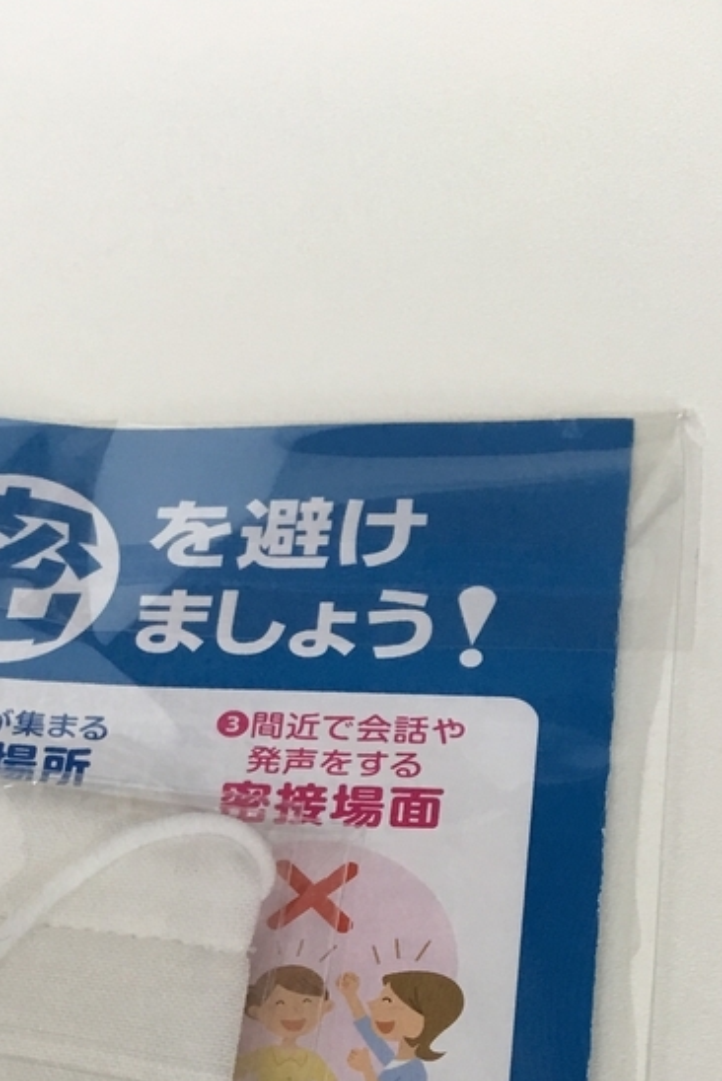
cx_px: -118
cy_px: 1158
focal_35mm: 66
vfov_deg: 28.1
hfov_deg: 19.6
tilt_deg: -67.5
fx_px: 1983
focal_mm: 4.15
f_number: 2.2
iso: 32
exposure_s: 1/30
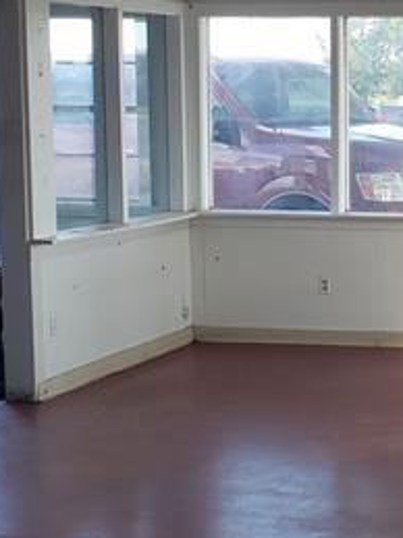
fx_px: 1196
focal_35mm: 77
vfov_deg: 25.3
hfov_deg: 17.7
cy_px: 228
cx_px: 555
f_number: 2.4
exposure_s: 1/100
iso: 64
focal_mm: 4.3
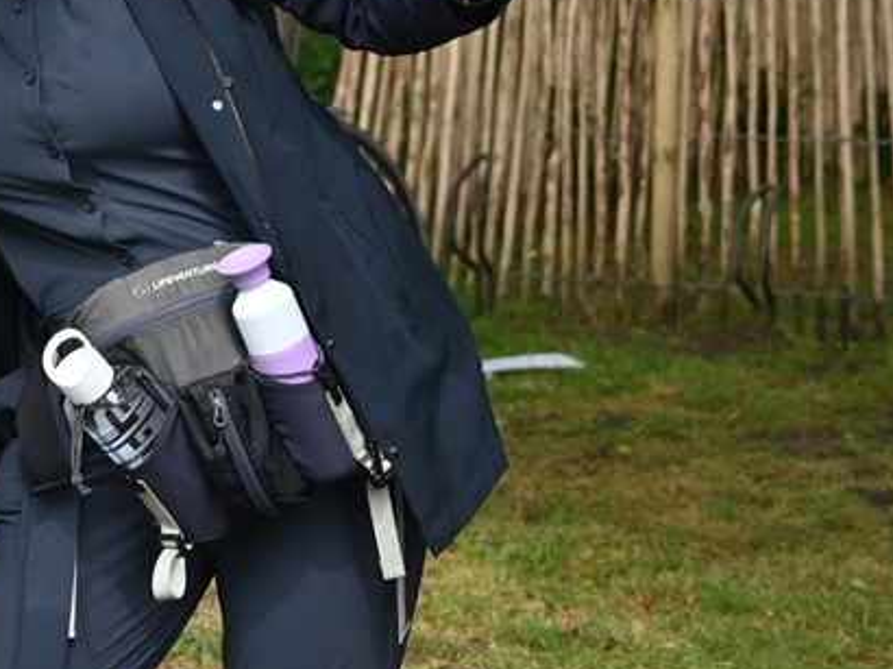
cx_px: -180
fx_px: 3068
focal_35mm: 119
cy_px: 180
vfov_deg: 12.4
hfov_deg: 15.9
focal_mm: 50
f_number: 5.6
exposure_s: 1/250
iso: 200
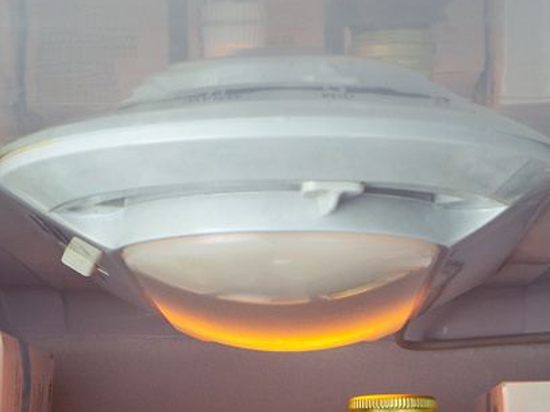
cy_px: 592
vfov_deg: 12.6
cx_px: 269
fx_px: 1779
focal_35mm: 112
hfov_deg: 17.6
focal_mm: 19
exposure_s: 1/30
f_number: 8
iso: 200
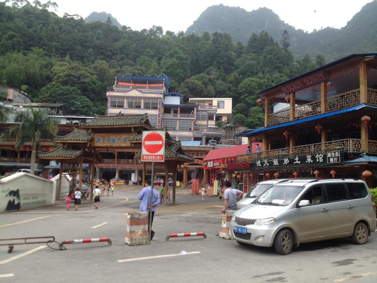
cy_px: 142
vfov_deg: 40.7
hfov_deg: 52.6
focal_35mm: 35
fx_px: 381
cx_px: 188
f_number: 2.4
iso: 50
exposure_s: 1/308
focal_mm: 4.28
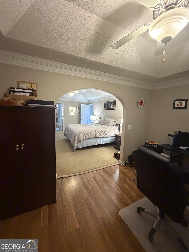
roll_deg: -0.9
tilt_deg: -8.1
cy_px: 126
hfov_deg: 85.7
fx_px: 102
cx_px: 94
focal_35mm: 14
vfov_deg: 102.1
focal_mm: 2.22
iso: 1000
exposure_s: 1/60
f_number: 2.2
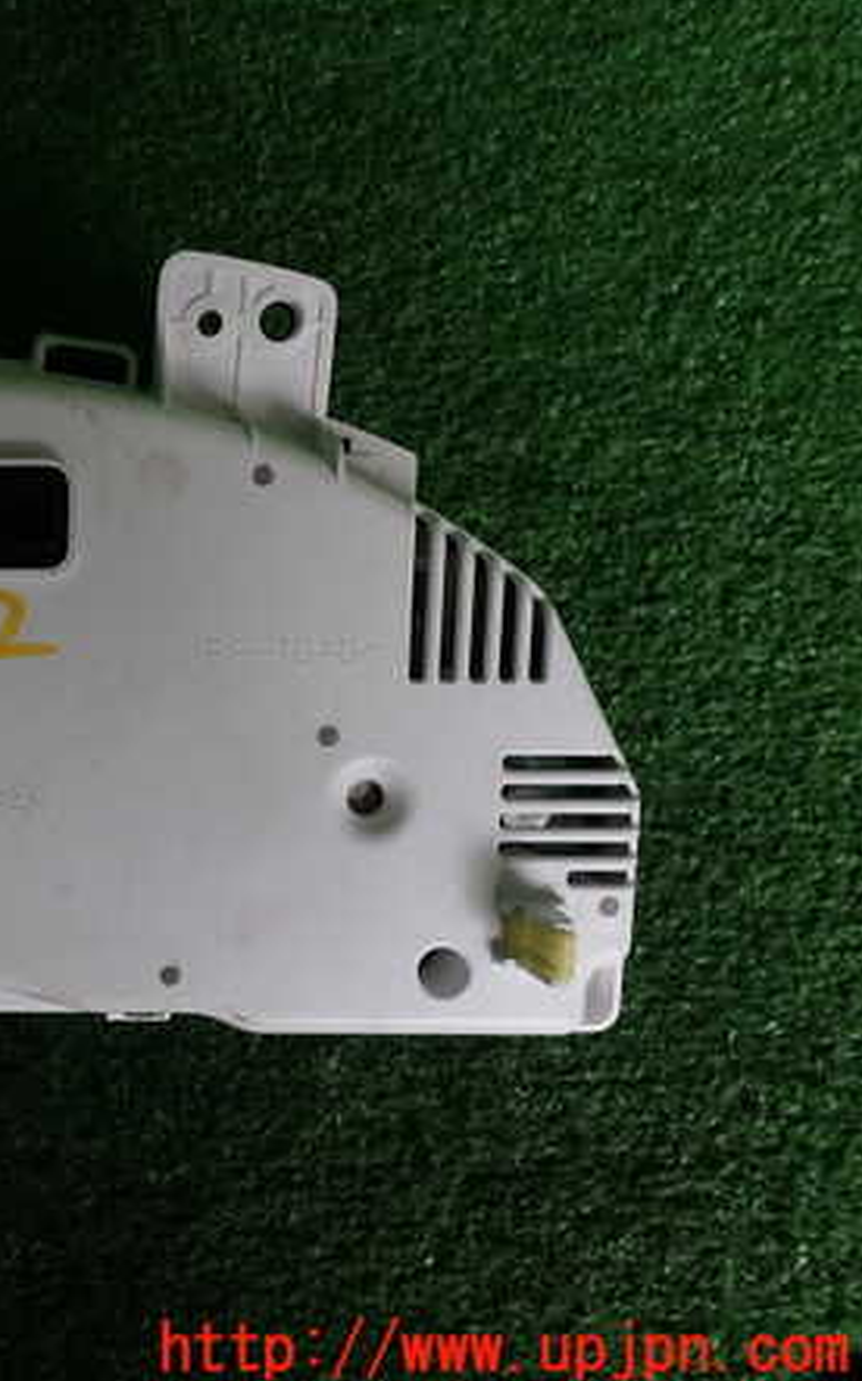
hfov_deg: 31.6
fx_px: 1354
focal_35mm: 36
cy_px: 687
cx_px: -72
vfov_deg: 54.0
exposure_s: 1/100
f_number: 2.8
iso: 100
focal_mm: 4.5
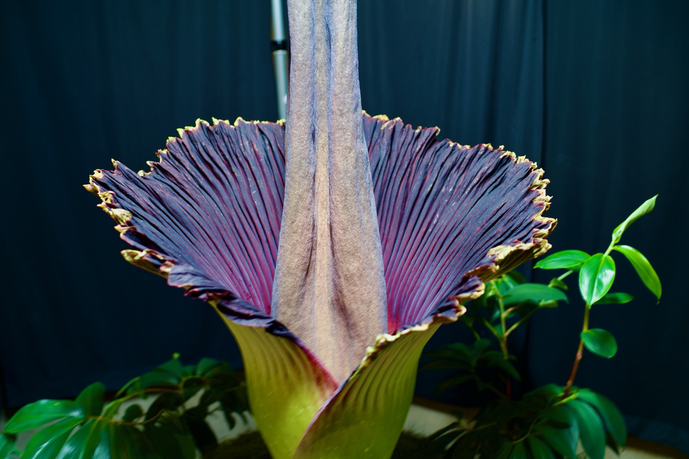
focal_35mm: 35
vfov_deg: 37.9
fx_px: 670
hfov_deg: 54.4
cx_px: 344
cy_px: 230
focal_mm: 35
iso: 100
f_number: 2
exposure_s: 1/30
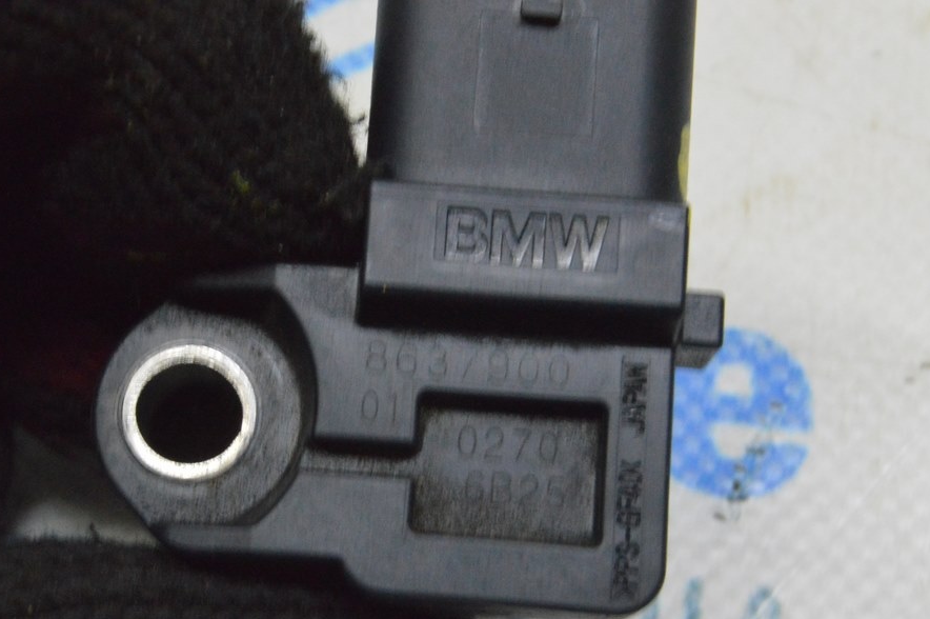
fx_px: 2467
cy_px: 357
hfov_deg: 21.3
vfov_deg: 14.3
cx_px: 411
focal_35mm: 96
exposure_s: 1/20
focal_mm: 55
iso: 6400
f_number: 20
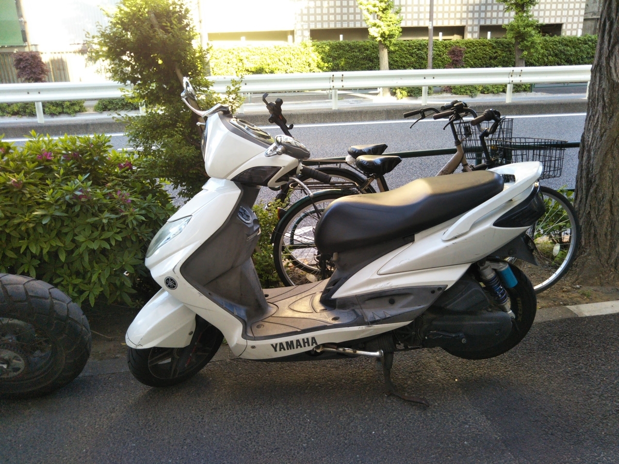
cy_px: 232
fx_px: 536
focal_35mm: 30
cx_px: 310
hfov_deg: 60.0
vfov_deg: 46.8
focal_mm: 4
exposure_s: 1/97
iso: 55
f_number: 2.2
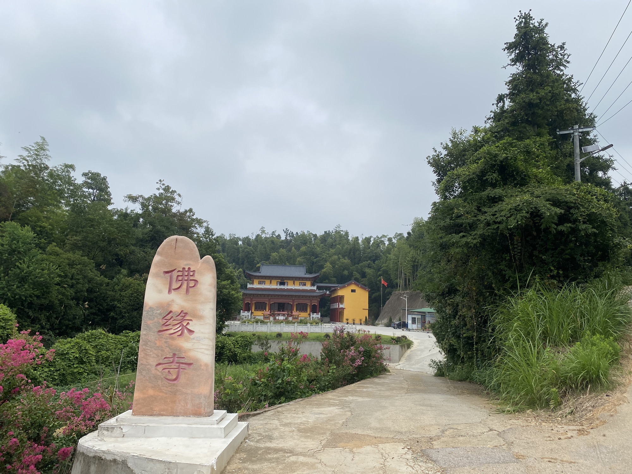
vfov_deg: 53.1
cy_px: 237
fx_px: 475
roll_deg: -1.3
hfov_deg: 67.3
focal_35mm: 26
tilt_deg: +9.6
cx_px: 316
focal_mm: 4.25
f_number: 1.8
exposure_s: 1/4274
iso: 32
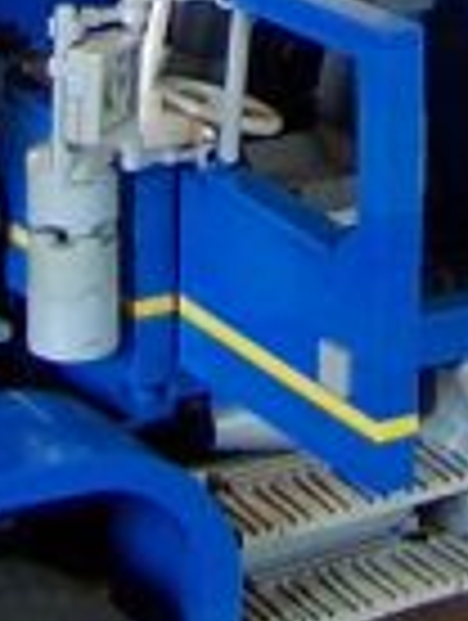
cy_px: -1102
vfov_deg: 6.5
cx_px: 828
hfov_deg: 5.2
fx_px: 5050
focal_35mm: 281
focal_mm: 6.3
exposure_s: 1/8
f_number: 2.8
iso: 80
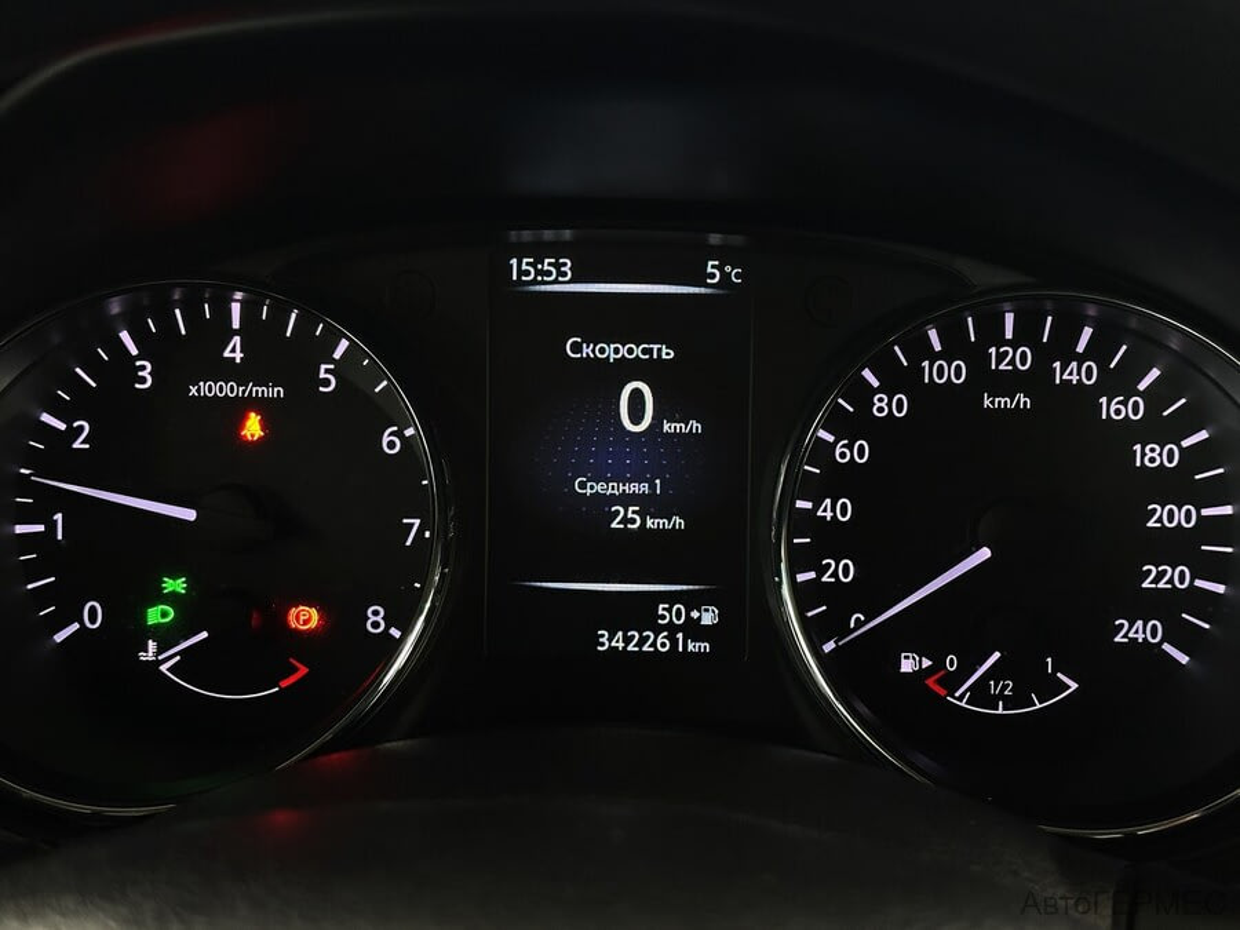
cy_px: 465
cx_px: 620
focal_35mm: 48
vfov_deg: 30.3
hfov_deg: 39.7
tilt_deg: -25.0
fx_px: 1719
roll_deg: -0.2
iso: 250
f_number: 1.78
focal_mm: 6.86
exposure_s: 1/50
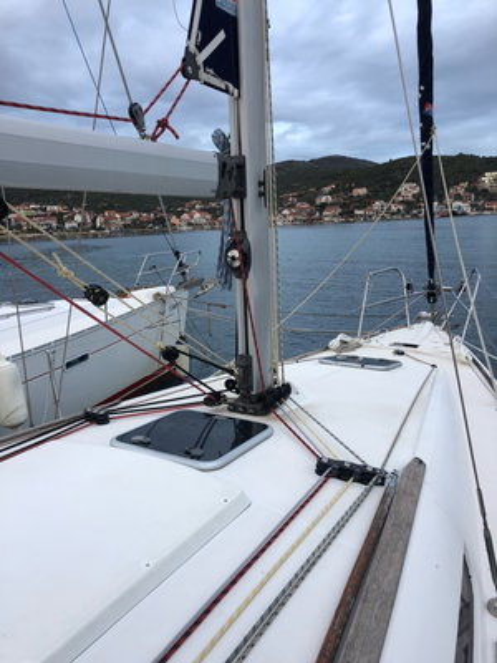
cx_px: 248
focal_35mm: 28
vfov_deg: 63.4
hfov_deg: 49.7
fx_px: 536
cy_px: 332
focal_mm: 4
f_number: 1.8
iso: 40
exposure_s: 1/120
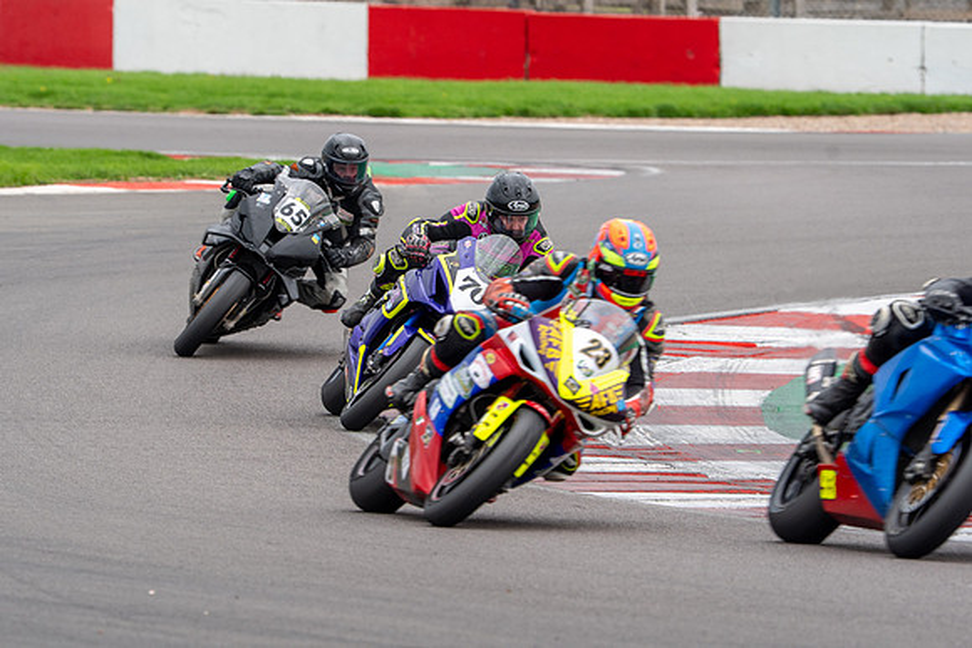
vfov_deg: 3.3
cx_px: 423
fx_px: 11238
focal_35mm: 416
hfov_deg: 5.0
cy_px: 282
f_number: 8
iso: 500
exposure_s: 1/250
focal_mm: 368
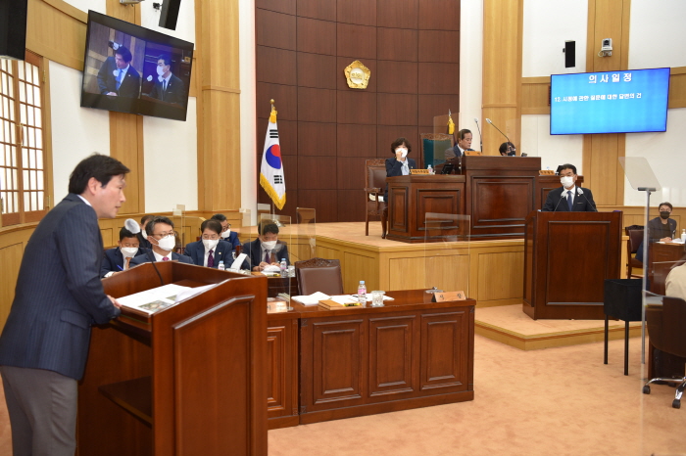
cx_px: 343
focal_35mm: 35
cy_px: 228
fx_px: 667
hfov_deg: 54.5
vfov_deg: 37.8
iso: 800
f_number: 3.5
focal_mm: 35
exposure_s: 1/60
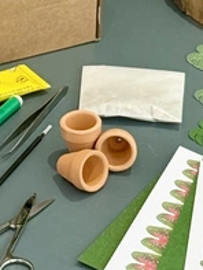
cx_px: -49
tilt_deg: -27.8
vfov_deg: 9.1
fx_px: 1671
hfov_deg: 6.9
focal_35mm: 214
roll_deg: +0.0
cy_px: -67
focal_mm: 6.76
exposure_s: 1/100
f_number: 1.78
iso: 80
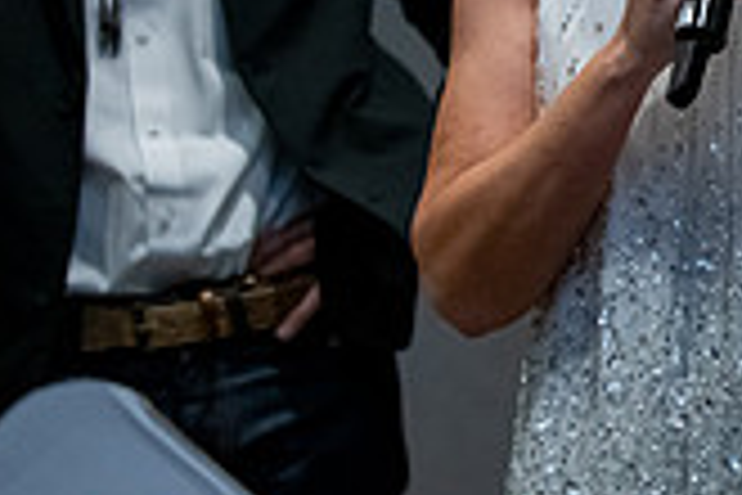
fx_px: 5070
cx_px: 1187
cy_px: -223
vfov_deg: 5.5
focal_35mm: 246
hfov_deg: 8.2
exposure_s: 1/160
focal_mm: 70
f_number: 2.8
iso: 6400
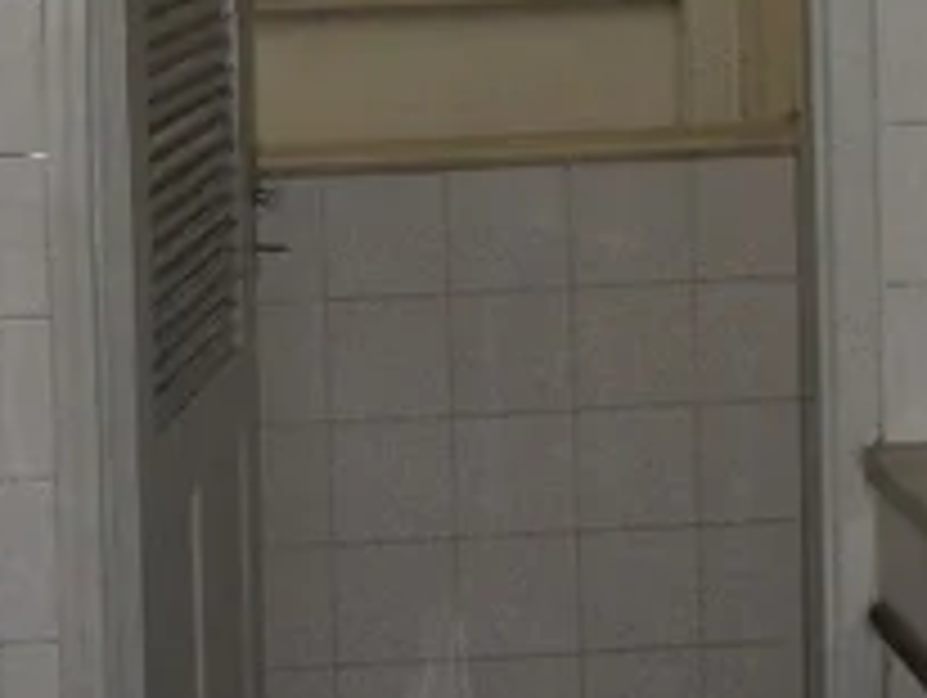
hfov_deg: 15.8
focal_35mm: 124
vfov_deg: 11.5
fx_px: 3325
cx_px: 256
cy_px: -297
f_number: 2.9
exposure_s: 1/60
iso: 160
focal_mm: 5.7
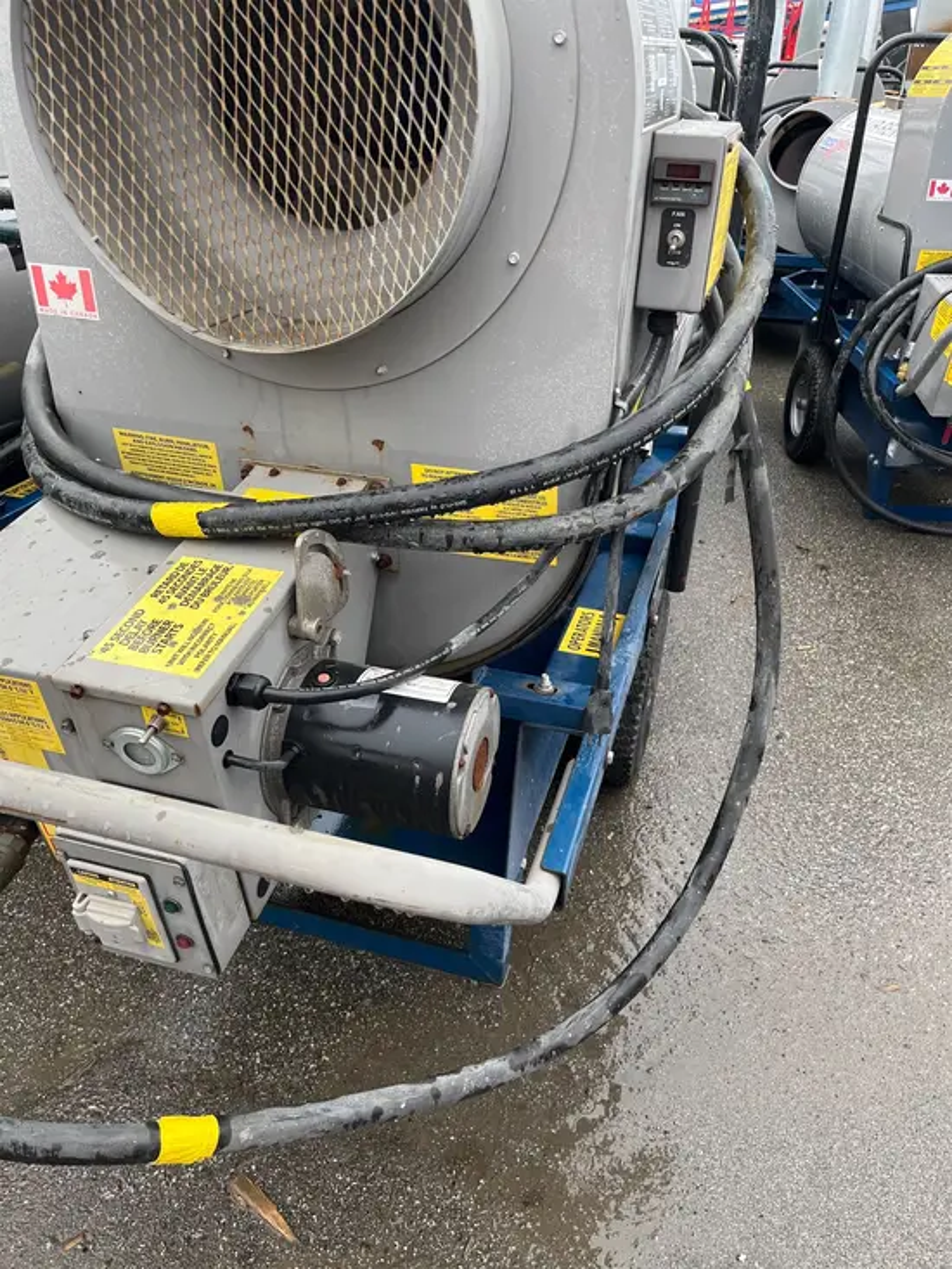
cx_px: 476
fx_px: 953
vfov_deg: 67.3
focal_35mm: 26
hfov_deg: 53.1
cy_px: 634
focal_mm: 5.1
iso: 80
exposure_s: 1/122
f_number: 1.6
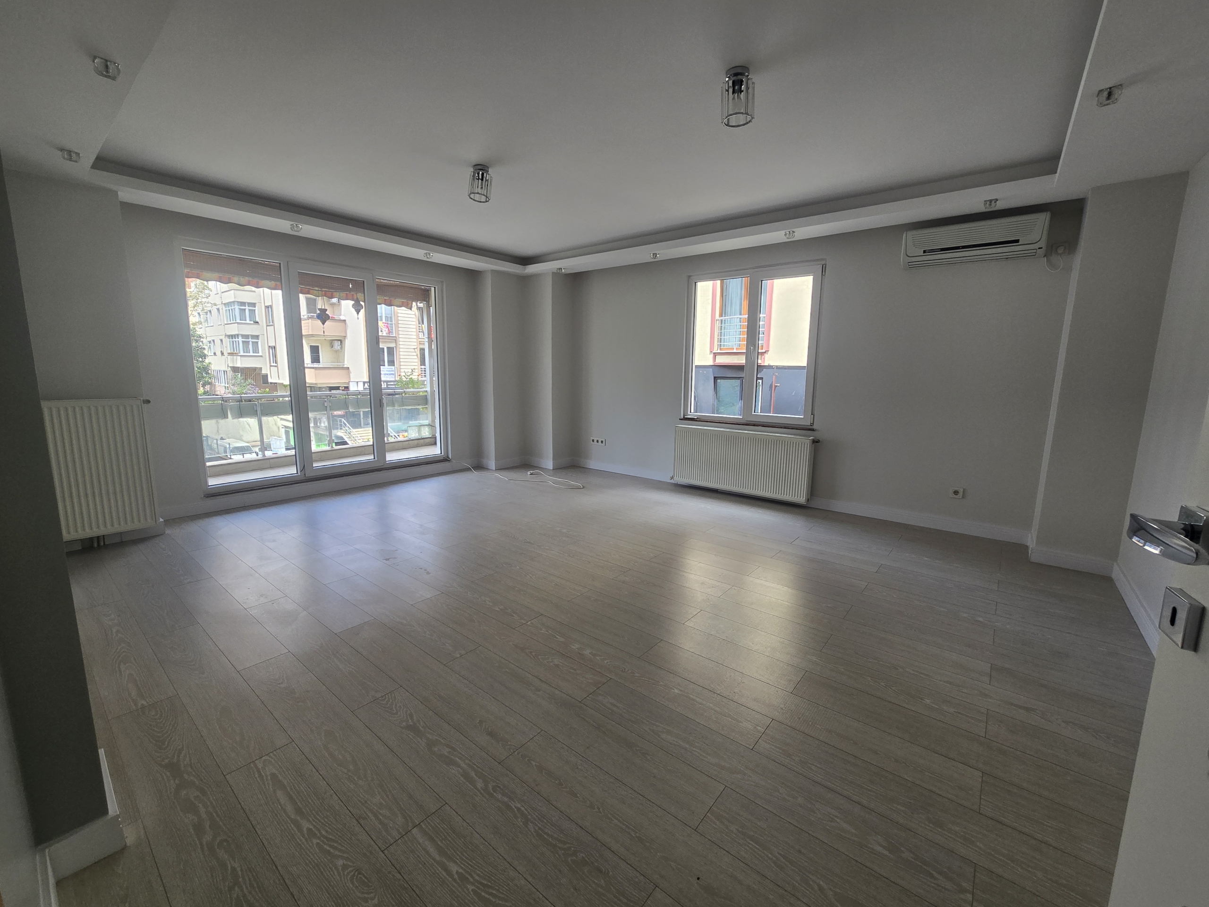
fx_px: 454
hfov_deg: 106.2
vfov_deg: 89.9
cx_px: 604
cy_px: 454
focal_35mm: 13
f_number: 2.2
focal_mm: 2.2
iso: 50
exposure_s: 1/142
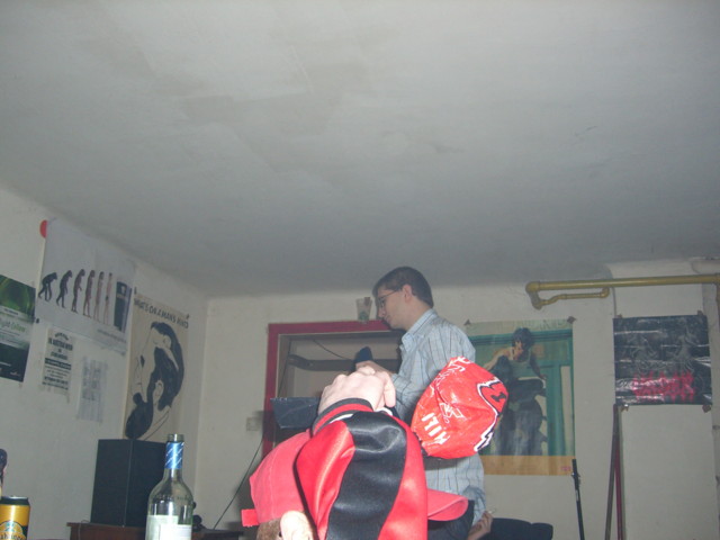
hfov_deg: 49.0
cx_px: 360
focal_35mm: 38
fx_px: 790
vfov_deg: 37.7
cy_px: 270
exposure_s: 1/60
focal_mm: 6.2
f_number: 2.7
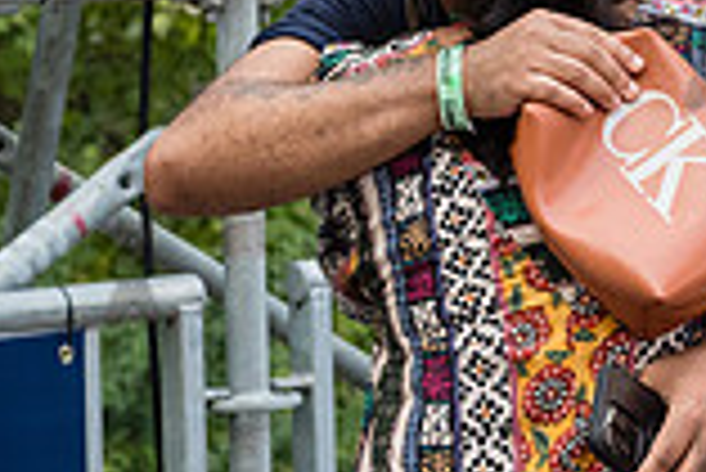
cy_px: 29
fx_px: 3985
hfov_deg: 10.0
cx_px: 710
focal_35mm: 203
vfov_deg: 6.8
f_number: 4.5
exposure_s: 1/1000
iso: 2000
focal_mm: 55
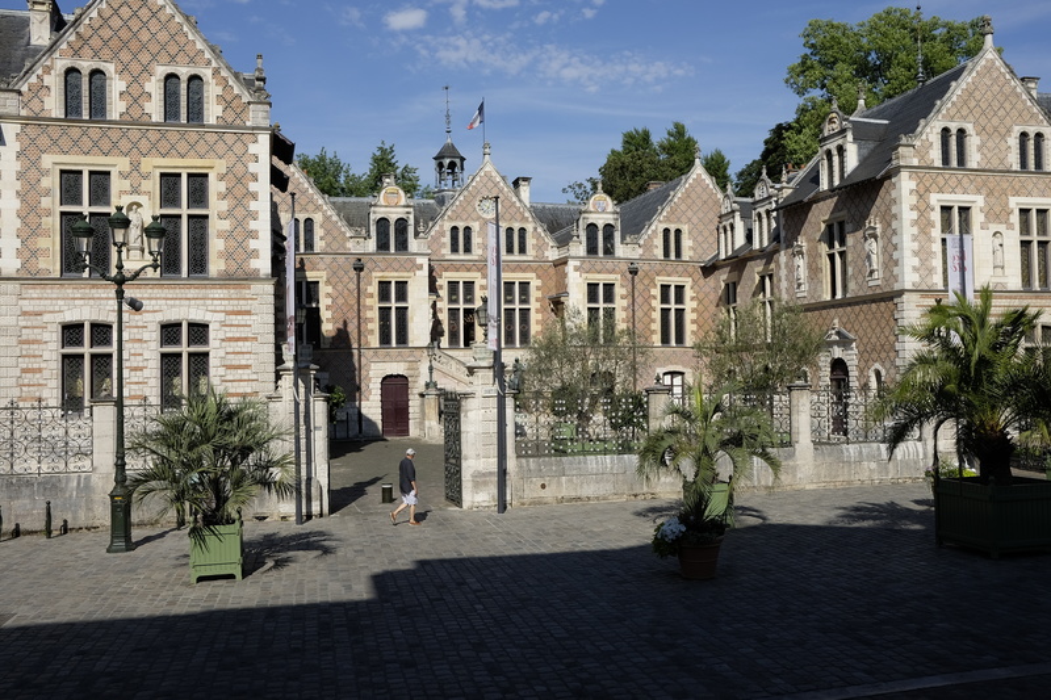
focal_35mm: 35
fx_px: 1022
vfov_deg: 37.8
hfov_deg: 54.4
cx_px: 526
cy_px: 350
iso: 200
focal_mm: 23
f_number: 11
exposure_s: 1/300
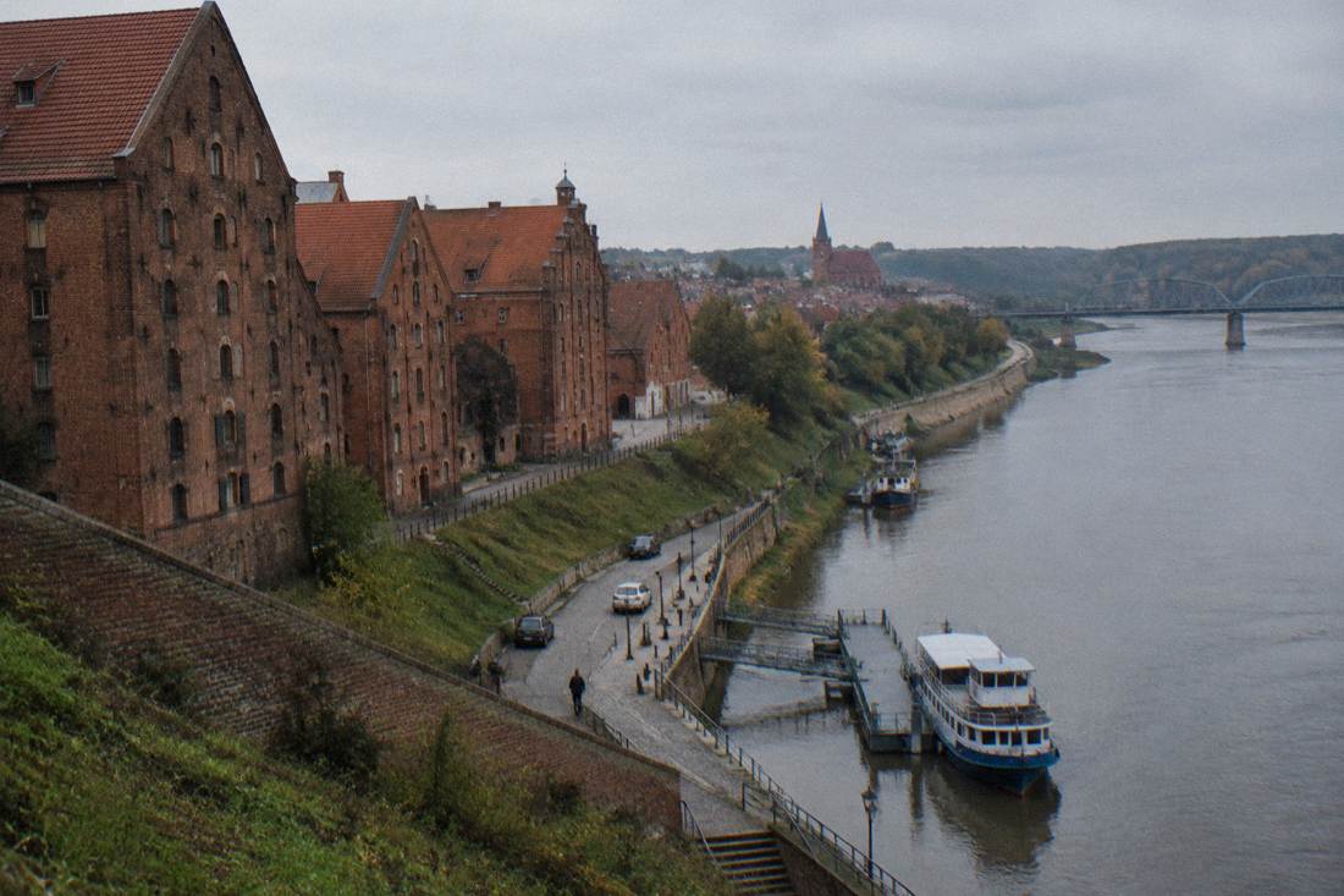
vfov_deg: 28.1
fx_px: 1792
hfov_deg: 41.1
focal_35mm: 48
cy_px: 448
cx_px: 672
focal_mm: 48
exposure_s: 1/1000
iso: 500
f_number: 5.6
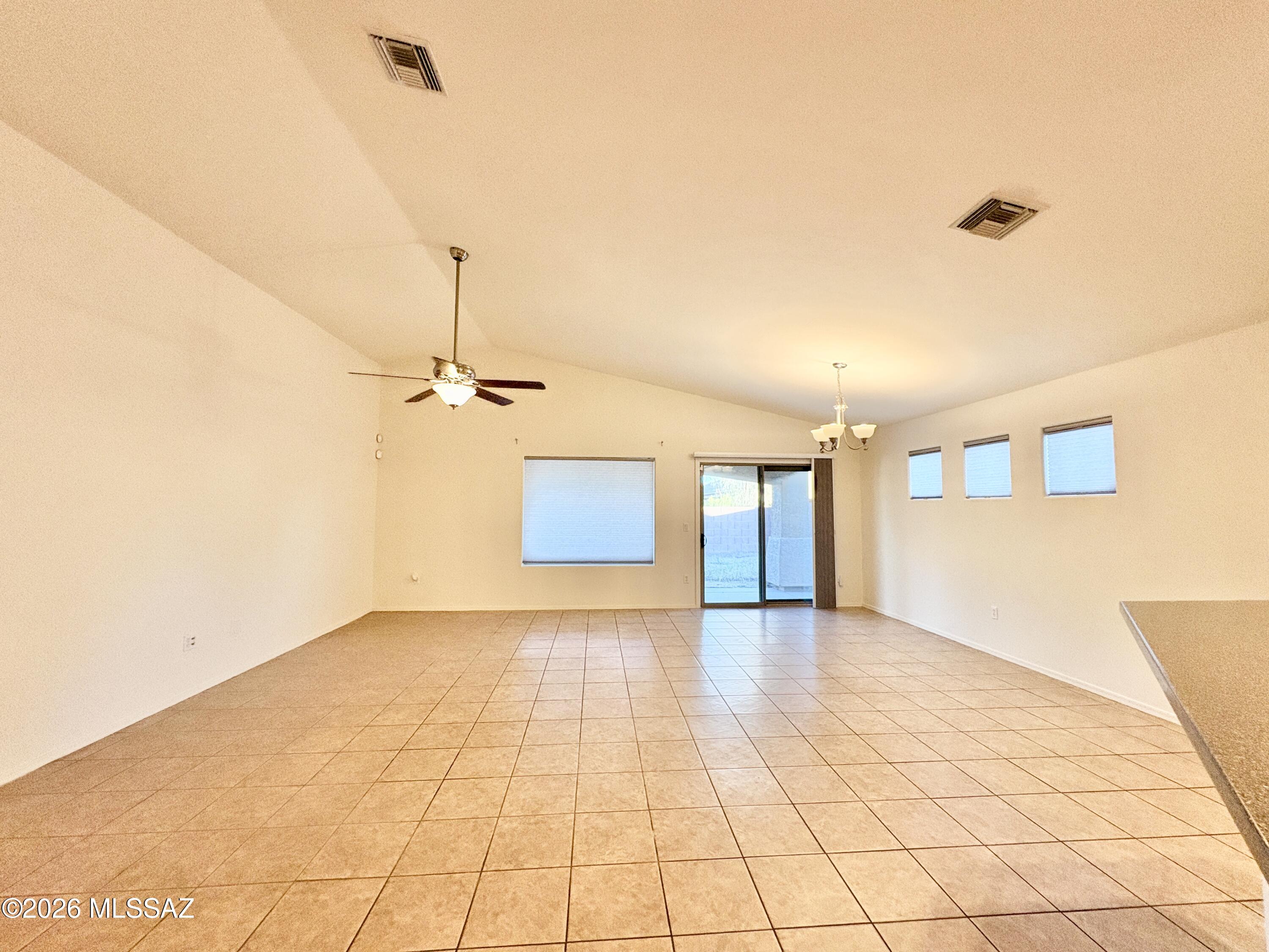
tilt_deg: +4.0
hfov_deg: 102.1
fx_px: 513
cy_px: 476
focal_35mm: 14
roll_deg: +0.1
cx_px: 634
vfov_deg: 85.7
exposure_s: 1/120
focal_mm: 2.22
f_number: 2.2
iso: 320
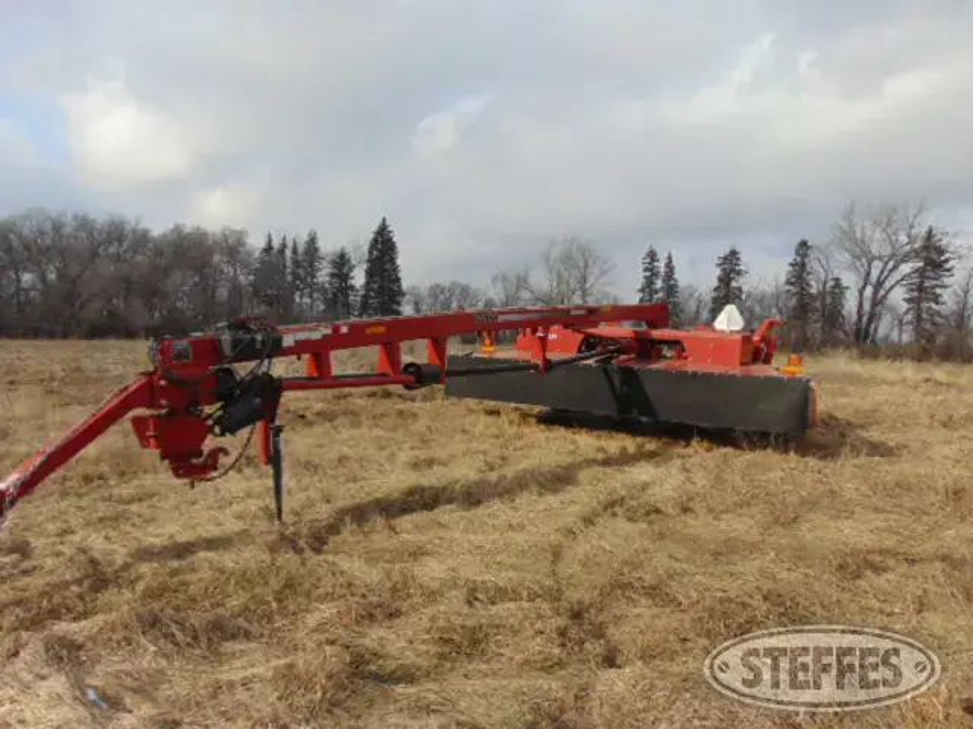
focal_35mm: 25
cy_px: 364
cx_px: 486
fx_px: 703
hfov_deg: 69.4
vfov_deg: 54.9
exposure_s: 1/250
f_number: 7.7
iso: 80
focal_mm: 4.5
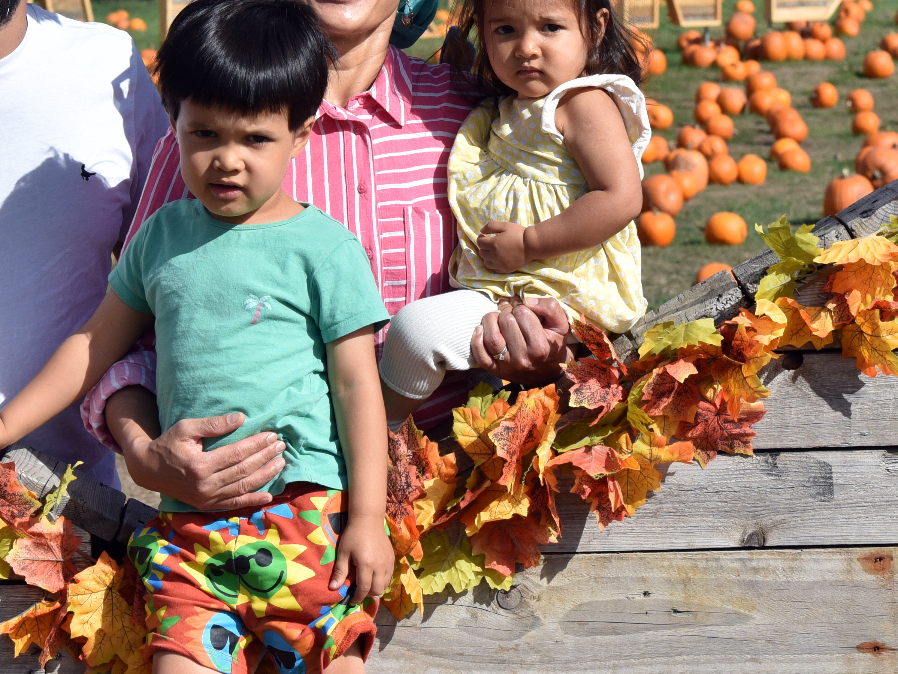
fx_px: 4384
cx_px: 308
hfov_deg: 11.7
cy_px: 148
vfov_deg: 8.8
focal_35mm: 169
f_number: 11
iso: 640
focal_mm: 70
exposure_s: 1/1250
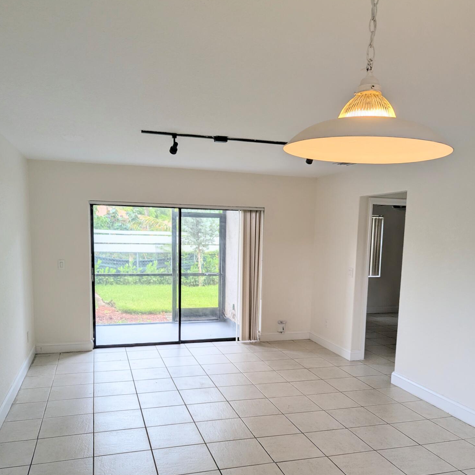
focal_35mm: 29
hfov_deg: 55.6
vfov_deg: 55.0
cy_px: 294
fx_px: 450
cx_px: 236
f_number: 1.85
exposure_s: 1/120
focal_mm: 6.81
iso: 47
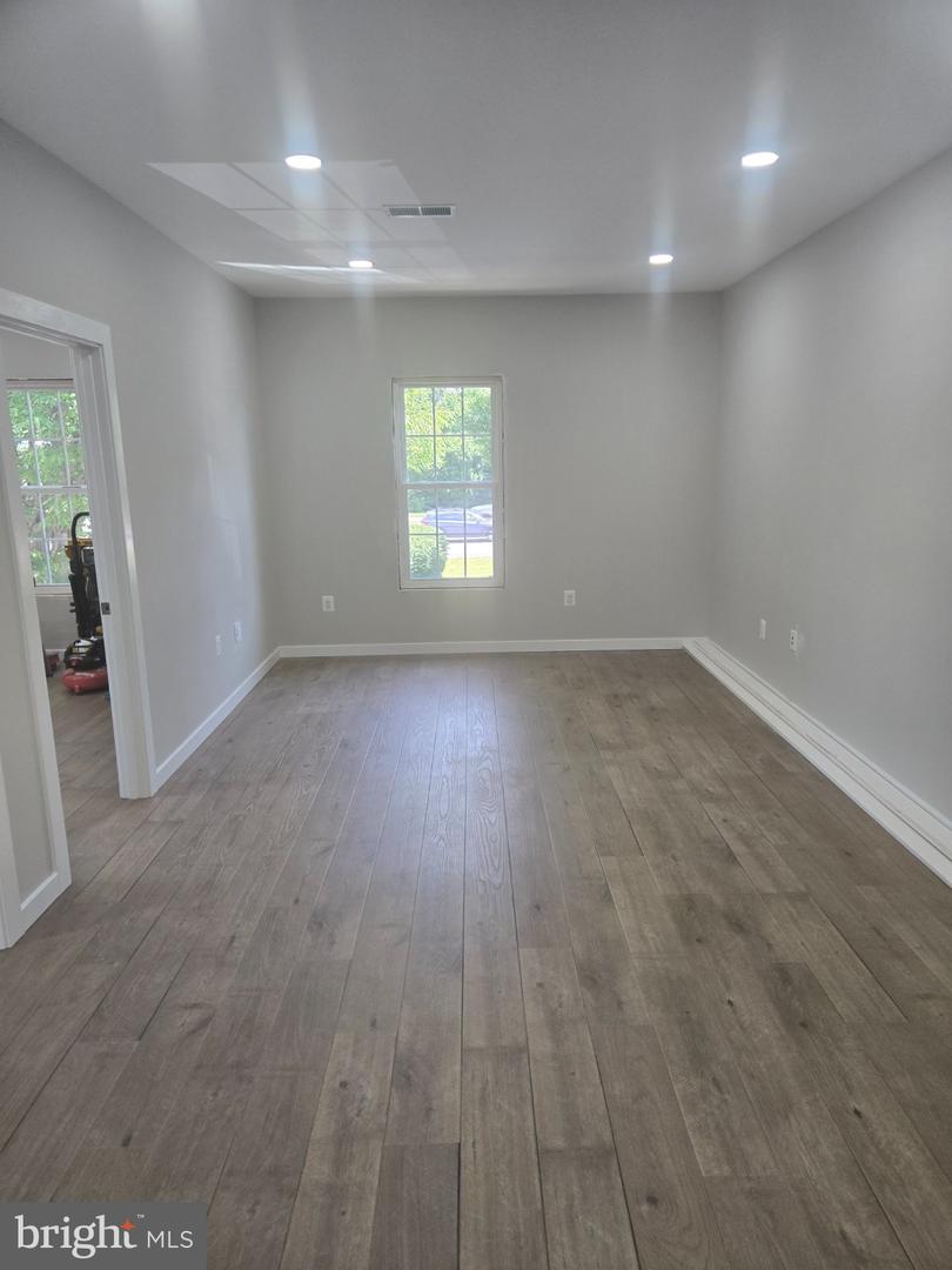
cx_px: 476
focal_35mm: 23
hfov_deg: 58.9
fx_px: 843
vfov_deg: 73.9
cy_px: 635
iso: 100
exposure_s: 1/120
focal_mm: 5.4
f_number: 1.8
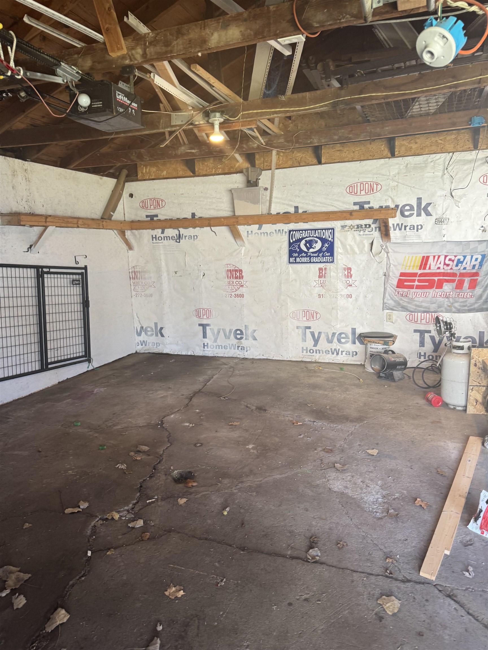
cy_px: 325
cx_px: 244
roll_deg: +2.7
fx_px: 451
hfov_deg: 56.8
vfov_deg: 71.6
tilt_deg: -7.2
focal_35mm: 24
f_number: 1.78
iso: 125
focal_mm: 6.76
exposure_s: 1/60
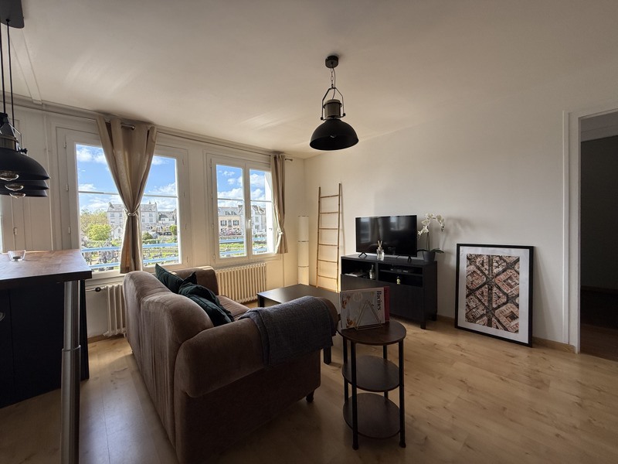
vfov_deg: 85.7
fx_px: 250
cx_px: 309
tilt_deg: -1.2
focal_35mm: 14
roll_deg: +1.2
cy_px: 232
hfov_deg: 102.1
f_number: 2.2
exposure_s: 1/433
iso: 64
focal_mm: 2.22
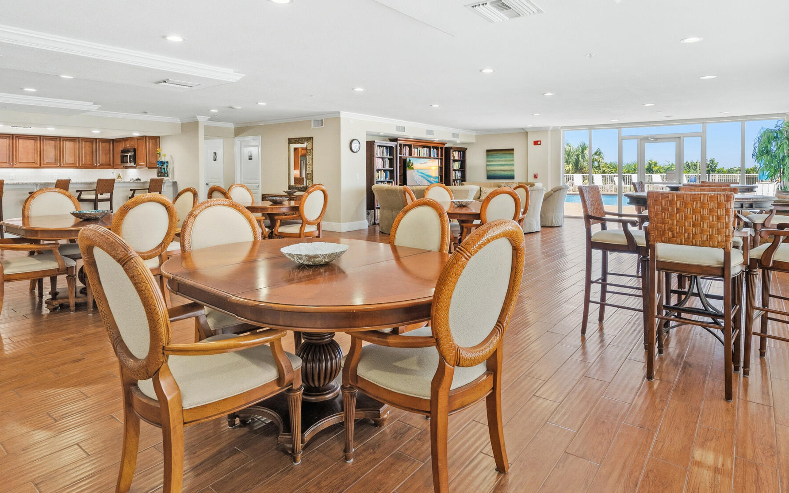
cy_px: 168
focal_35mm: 20
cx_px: 431
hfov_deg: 84.8
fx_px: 430
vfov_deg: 58.4
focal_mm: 14
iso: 250
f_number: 9
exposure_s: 1/4
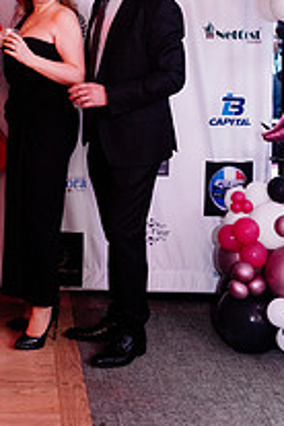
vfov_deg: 25.7
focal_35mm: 76
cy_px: 33
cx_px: 27
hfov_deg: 17.7
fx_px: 899
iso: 2000
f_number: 3.5
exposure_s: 1/200
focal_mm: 35
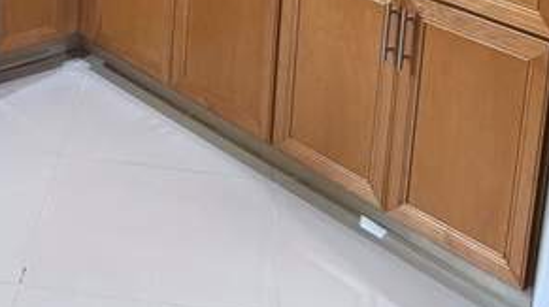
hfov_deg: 28.4
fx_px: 1047
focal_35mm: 72
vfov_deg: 15.4
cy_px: -158
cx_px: 72
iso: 250
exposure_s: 1/60
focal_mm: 6.76
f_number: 1.78
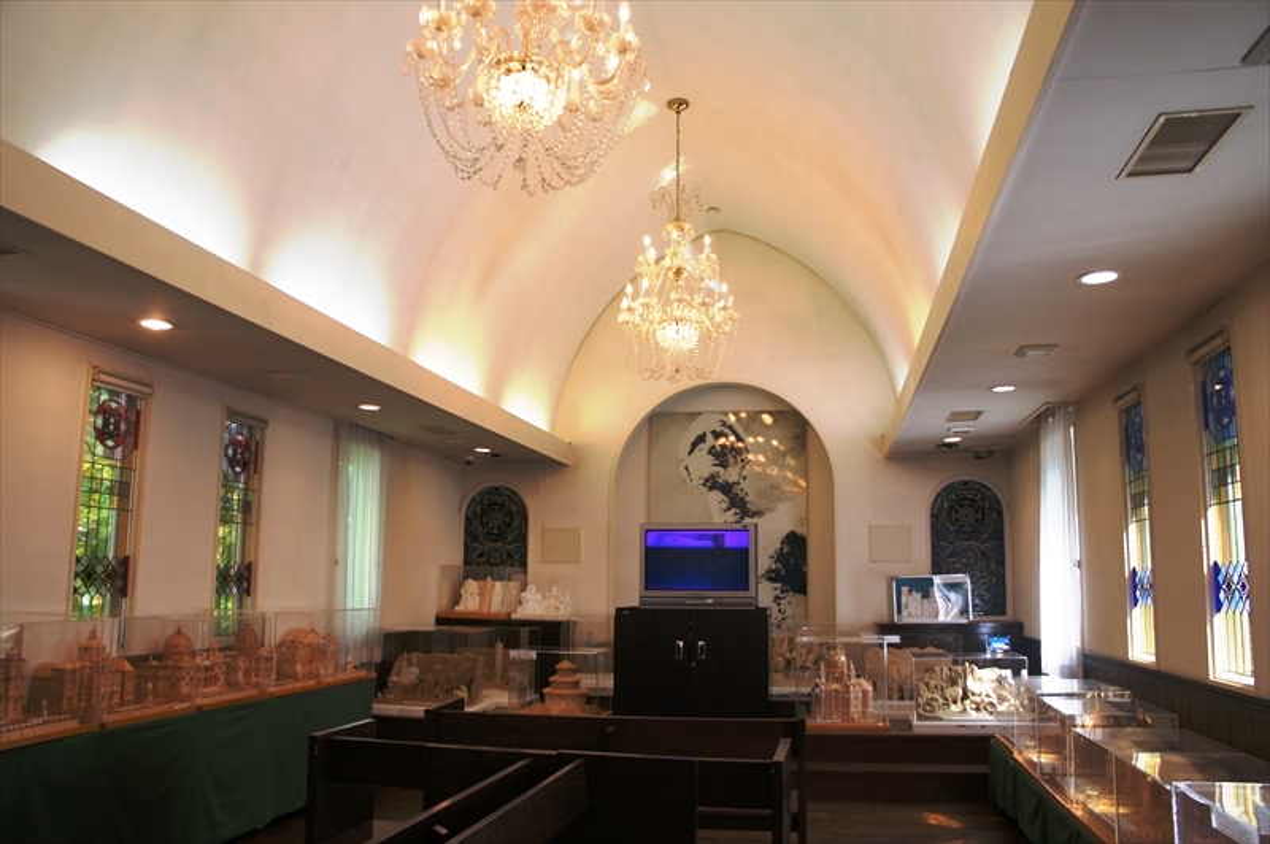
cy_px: 422
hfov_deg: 67.4
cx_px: 635
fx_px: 952
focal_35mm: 27
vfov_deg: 47.9
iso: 500
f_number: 4
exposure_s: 1/160
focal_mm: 18
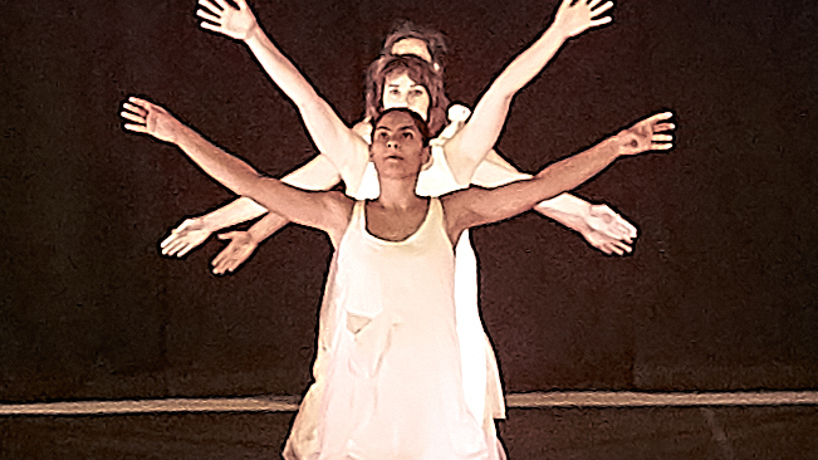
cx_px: 402
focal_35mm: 191
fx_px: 4142
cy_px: 227
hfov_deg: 11.3
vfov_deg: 6.4
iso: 8000
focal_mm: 28
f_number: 4.5
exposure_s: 1/160
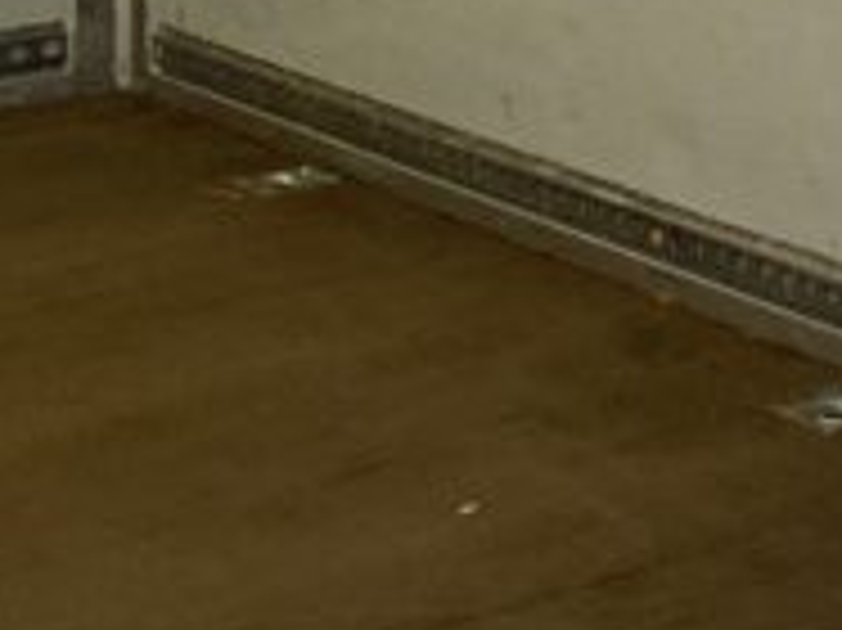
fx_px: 3209
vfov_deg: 10.3
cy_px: -664
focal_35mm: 132
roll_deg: -1.1
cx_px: 1571
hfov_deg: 13.3
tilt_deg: -1.2
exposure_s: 1/409
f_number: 2.4
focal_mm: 3.3
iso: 25
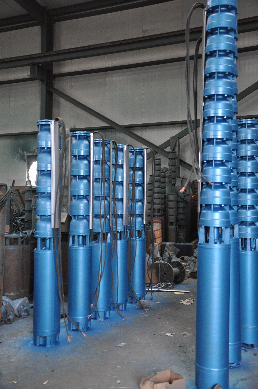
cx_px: 129
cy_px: 194
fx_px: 453
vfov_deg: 46.4
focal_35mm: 42
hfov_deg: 31.8
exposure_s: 1/80
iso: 1600
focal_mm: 28
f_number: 4
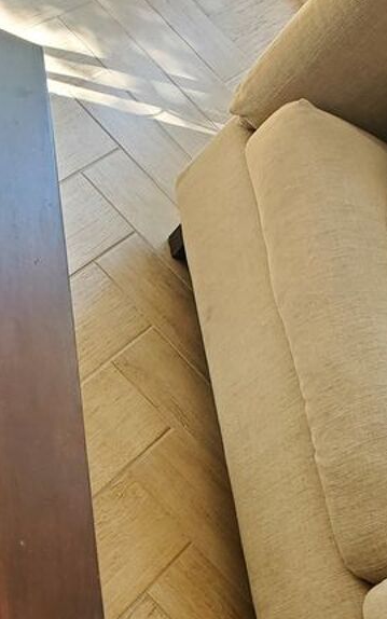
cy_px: 561
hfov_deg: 19.1
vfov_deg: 30.5
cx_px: -84
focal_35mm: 64
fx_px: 1079
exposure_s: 1/120
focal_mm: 4.3
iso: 160
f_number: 2.4
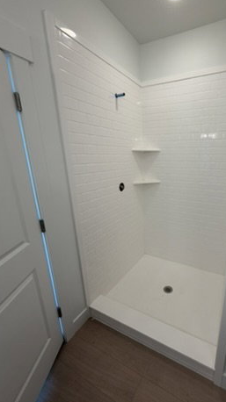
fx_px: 171
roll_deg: +0.3
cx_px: 156
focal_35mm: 16
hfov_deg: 64.7
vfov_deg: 99.4
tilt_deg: -15.7
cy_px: 205
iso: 64
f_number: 2.2
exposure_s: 1/120
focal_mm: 2.22
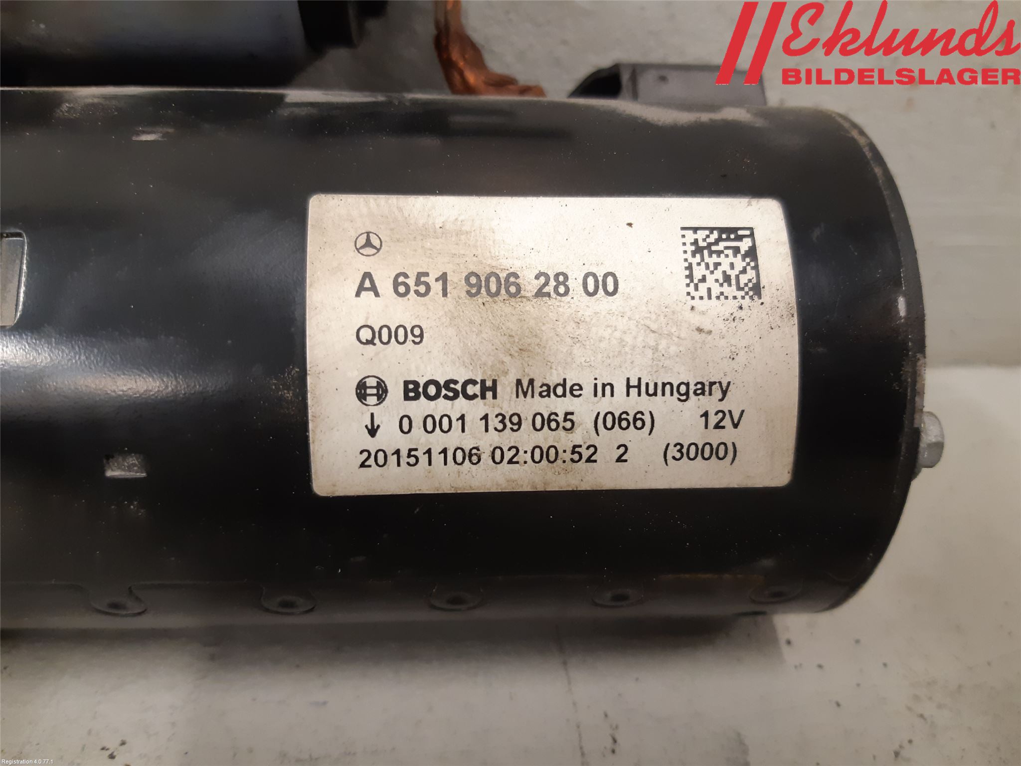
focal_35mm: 26
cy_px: 383
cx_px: 510
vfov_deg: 53.1
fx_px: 767
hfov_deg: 67.3
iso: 160
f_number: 1.7
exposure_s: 1/50
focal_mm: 3.93
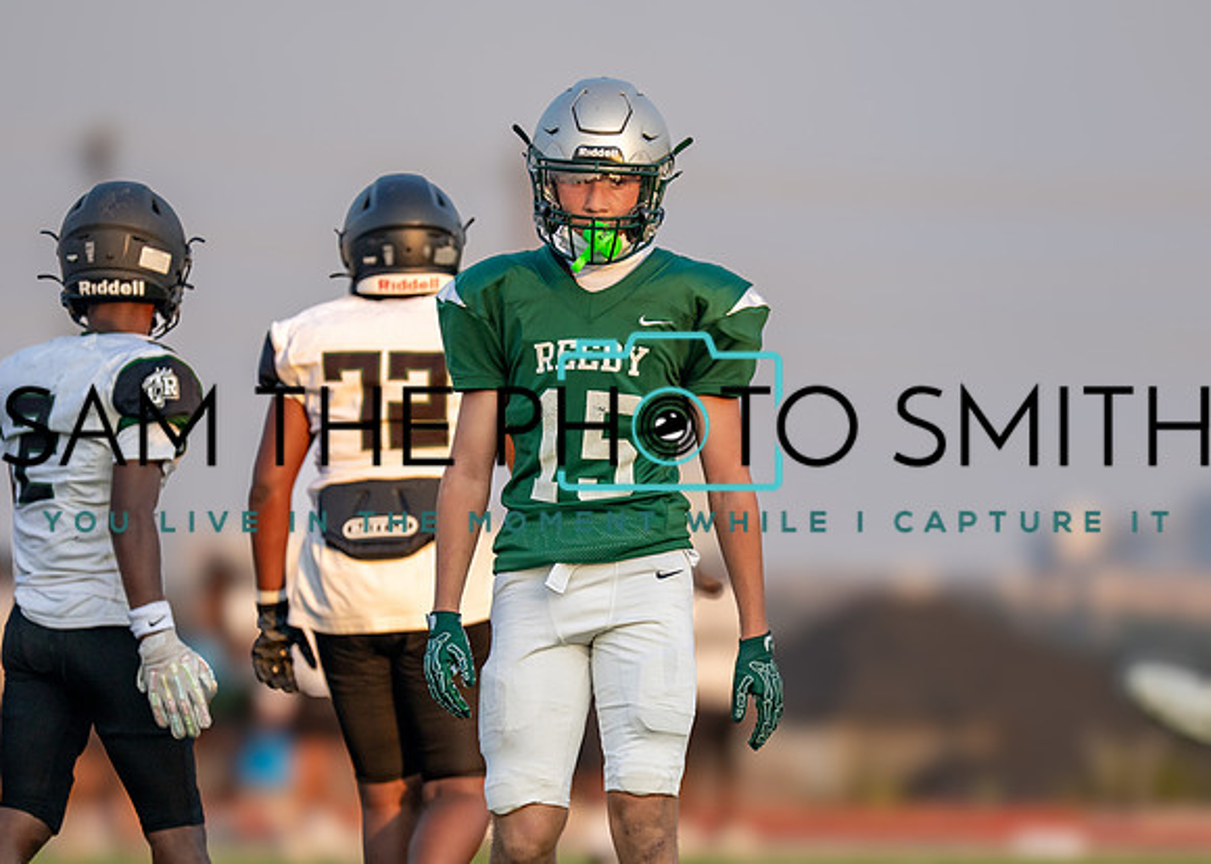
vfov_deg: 4.7
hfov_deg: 6.6
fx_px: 10580
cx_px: 647
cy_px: 528
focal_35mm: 308
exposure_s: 1/2500
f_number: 2.8
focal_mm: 200
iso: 400
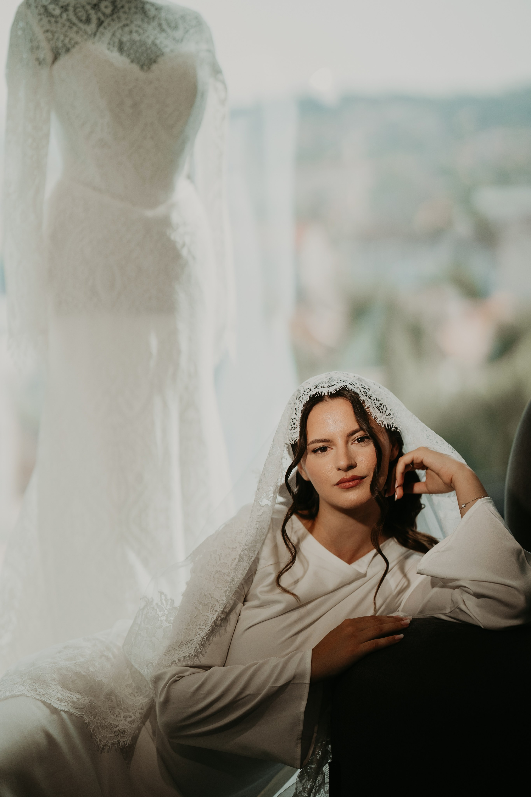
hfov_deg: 16.1
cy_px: 398
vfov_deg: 23.9
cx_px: 266
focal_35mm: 85
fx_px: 1880
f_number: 1.4
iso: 800
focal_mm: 85
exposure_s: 1/6400
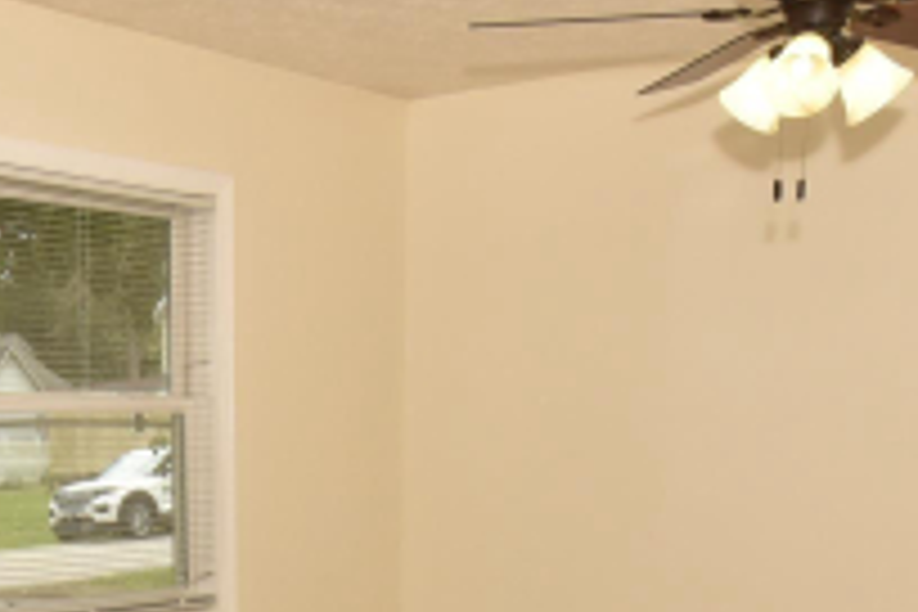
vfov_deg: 22.1
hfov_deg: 35.3
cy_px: 792
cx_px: 207
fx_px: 1402
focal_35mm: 55
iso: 400
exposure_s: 1/100
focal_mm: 10
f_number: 11
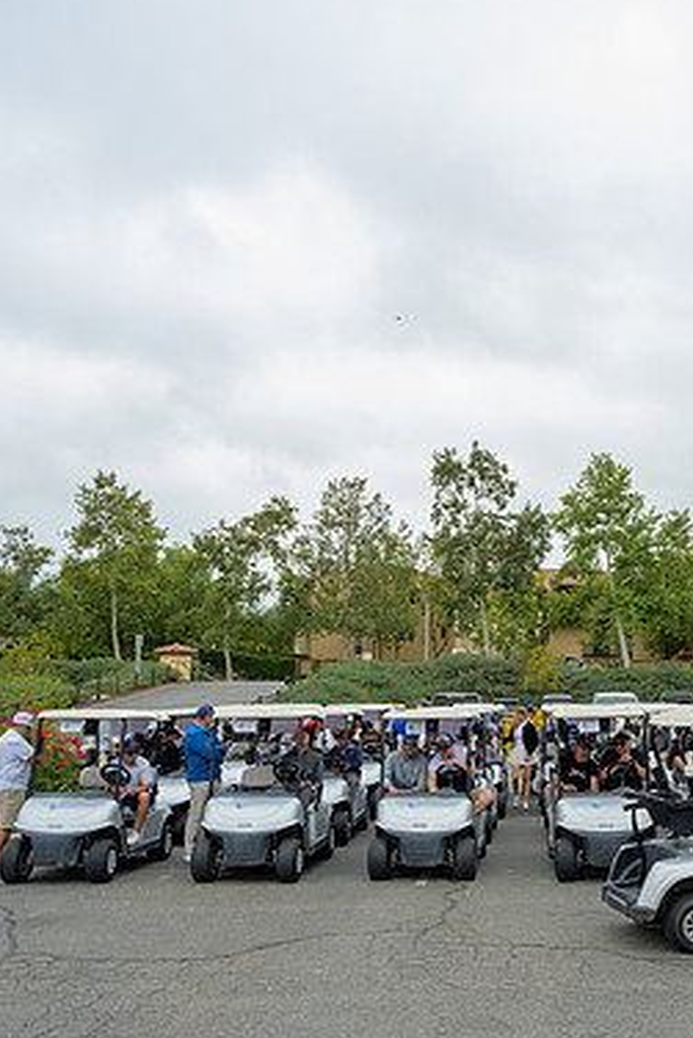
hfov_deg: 35.4
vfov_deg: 51.9
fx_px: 1067
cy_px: 515
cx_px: 491
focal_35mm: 37
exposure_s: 1/200
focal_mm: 24
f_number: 4
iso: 100
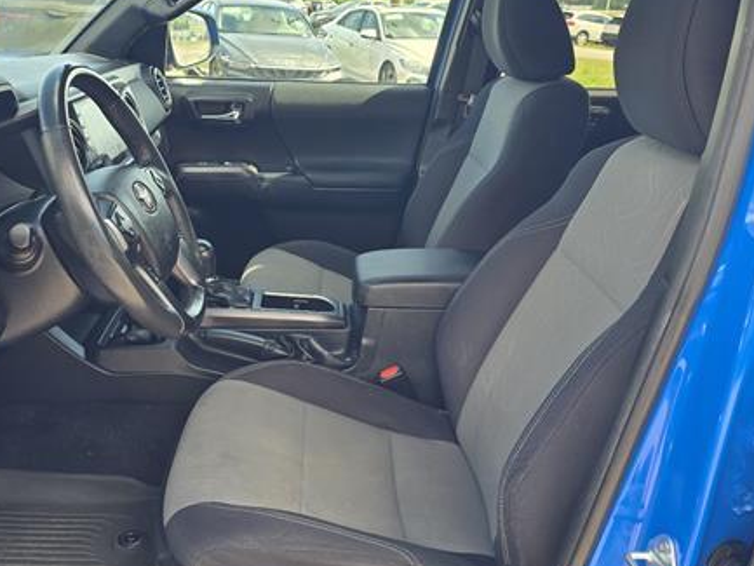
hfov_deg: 53.4
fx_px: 741
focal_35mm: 34
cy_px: 313
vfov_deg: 41.8
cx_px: 286
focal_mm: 6.3
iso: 25
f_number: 1.7
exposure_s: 1/182
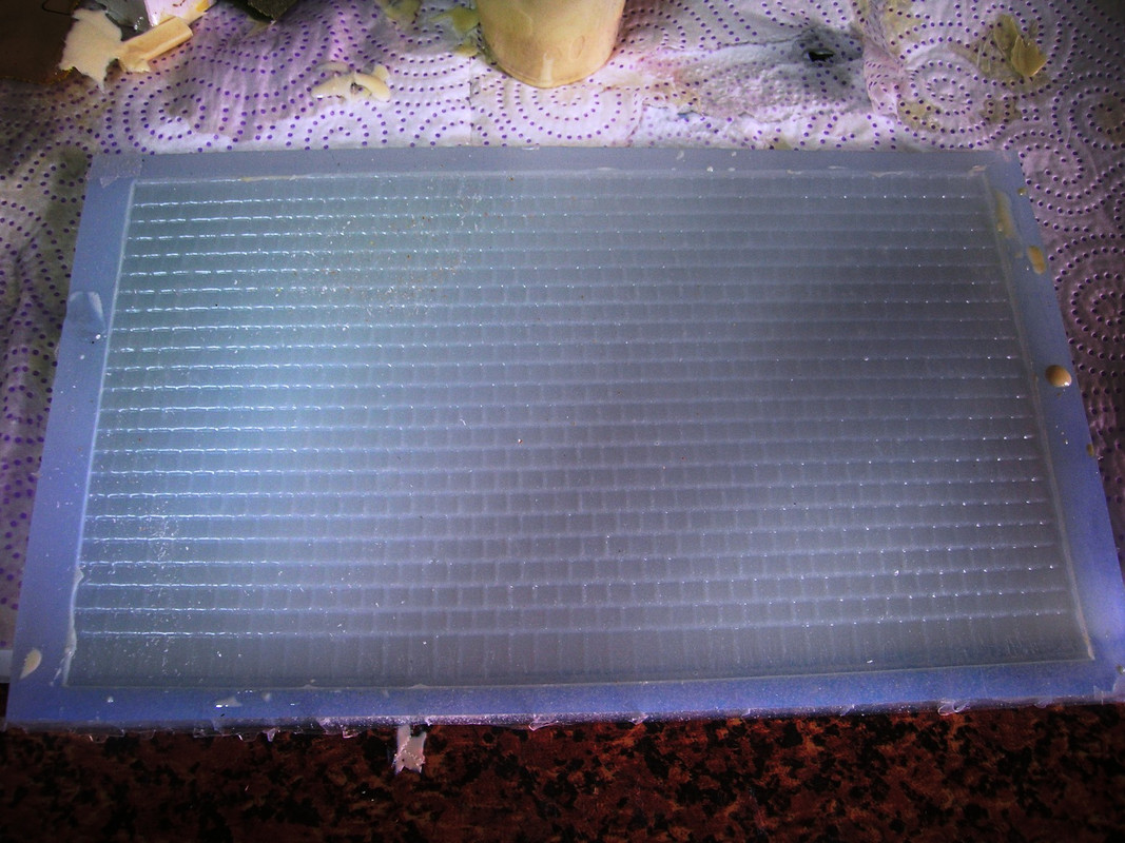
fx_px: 1105
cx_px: 562
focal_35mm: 34
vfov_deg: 41.8
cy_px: 422
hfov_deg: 54.0
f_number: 2.9
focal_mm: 5.7
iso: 50
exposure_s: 1/4.6
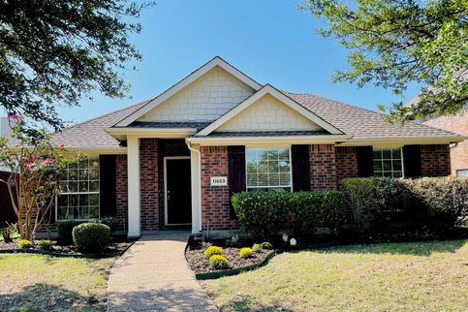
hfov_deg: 65.5
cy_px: 171
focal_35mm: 28
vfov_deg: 46.3
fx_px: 364
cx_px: 230
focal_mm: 4.2
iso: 32
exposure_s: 1/1984
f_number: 1.6
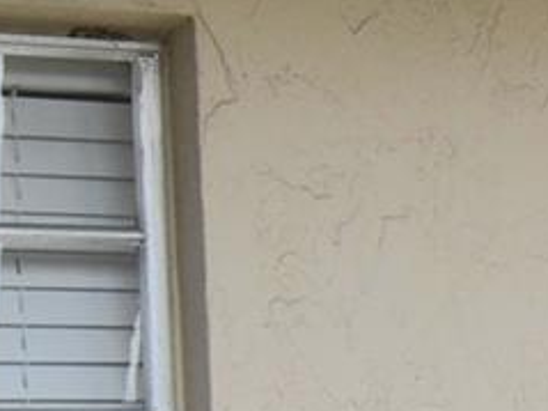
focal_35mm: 193
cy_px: 781
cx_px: 892
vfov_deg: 7.4
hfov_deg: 9.9
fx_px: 3054
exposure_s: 1/323
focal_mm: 20
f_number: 9
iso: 200
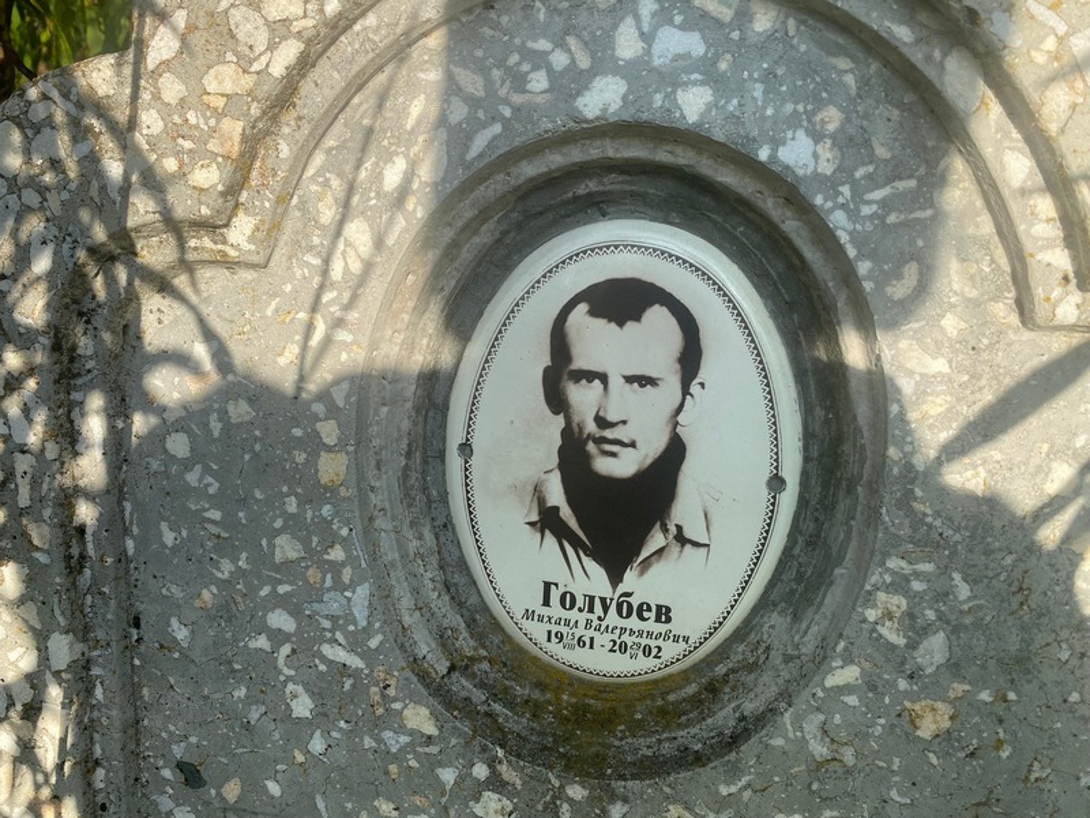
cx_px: 545
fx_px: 819
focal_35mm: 26
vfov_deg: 53.1
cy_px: 409
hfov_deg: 67.3
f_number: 1.8
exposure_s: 1/1447
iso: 32
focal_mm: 4.25
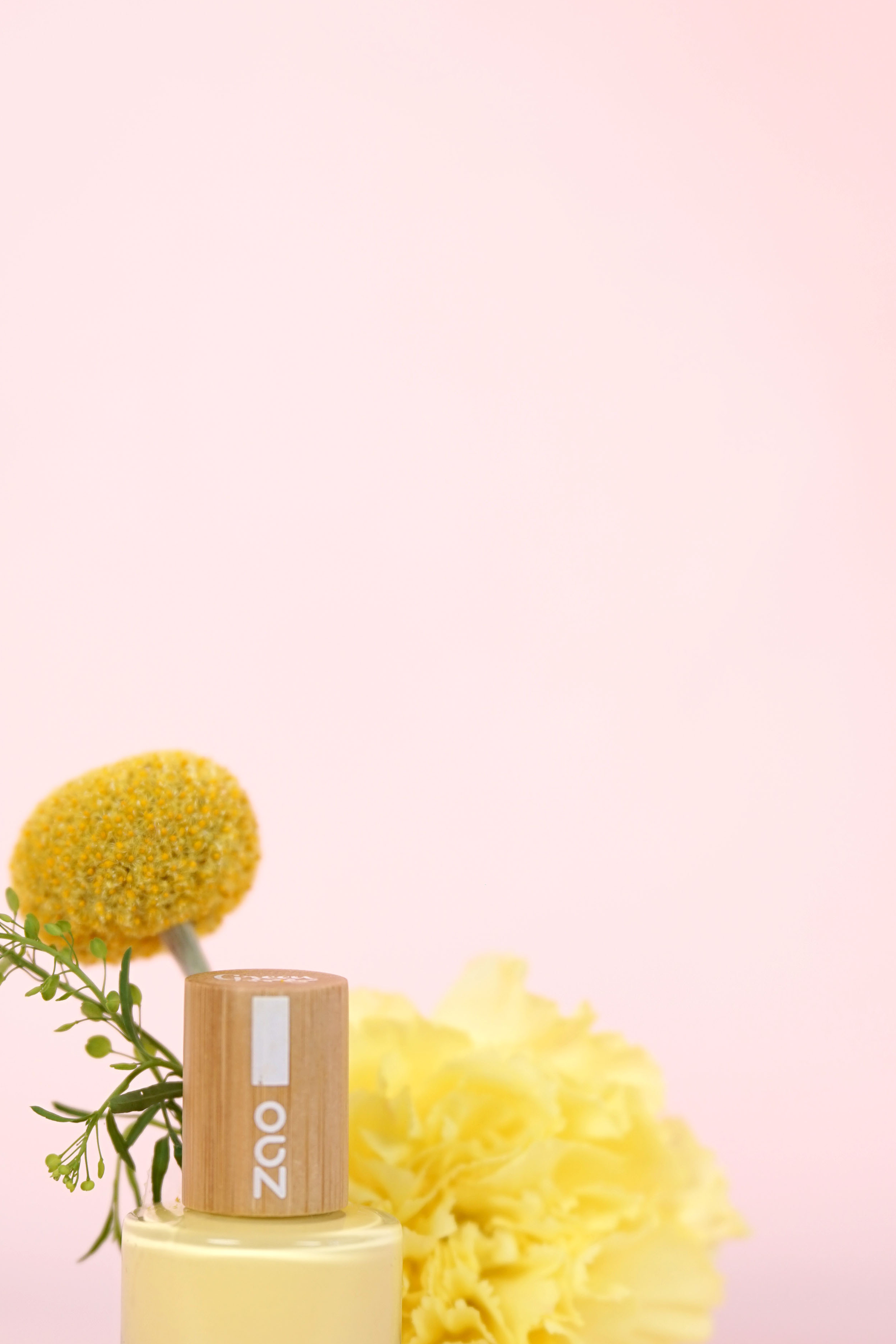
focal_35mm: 203
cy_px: 757
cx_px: 290
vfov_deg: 10.1
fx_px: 7577
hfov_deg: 6.8
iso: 200
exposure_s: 1/200
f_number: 3.2
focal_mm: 126
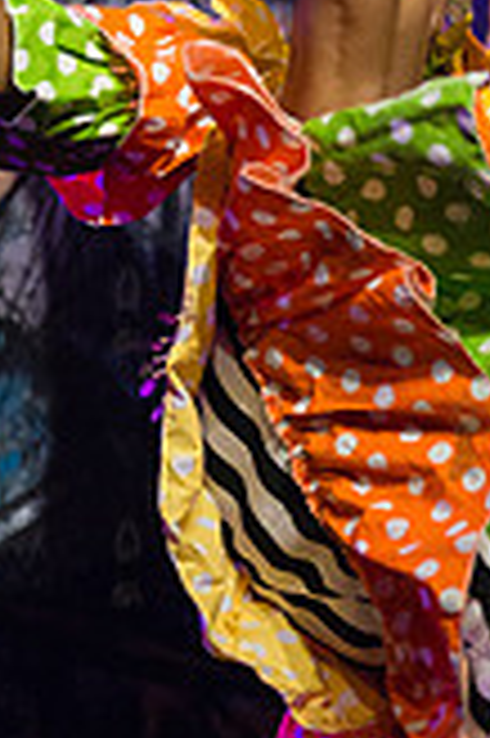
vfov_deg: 21.2
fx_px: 1964
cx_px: 463
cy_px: 436
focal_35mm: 96
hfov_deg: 14.1
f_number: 2
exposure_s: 1/400
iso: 3200
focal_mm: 35
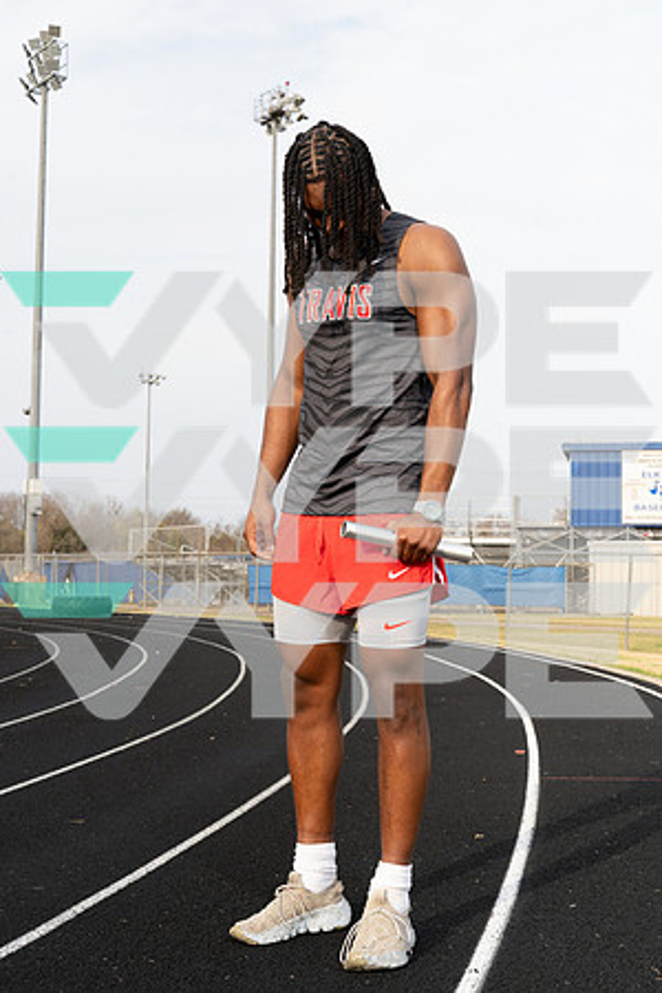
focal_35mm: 49
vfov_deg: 40.3
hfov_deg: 27.5
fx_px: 1351
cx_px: 331
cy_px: 496
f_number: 9
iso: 250
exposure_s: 1/250
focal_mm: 49
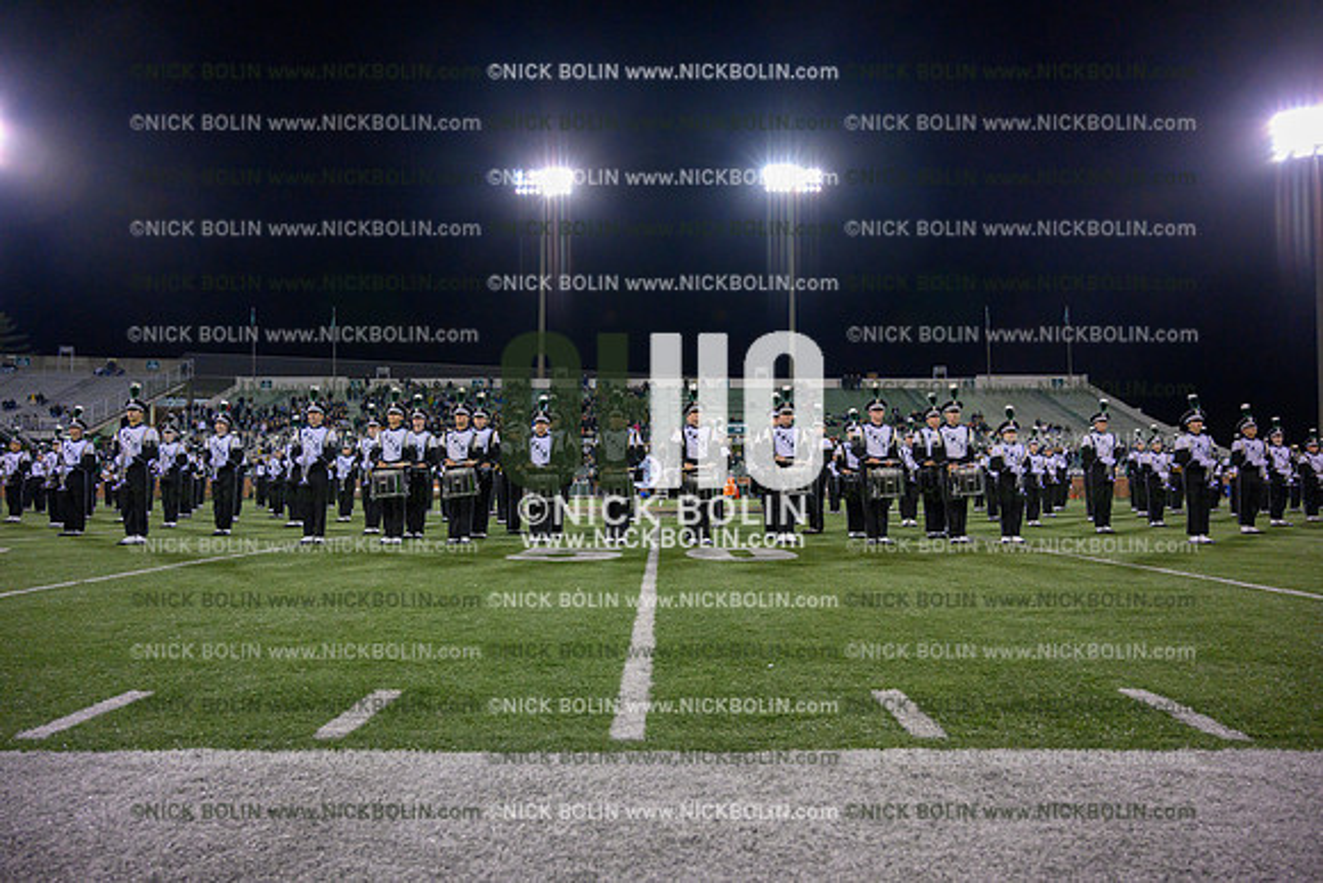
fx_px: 882
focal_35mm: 24
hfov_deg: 73.7
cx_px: 662
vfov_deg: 53.2
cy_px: 442
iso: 5000
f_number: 4
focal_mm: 24
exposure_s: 1/1000
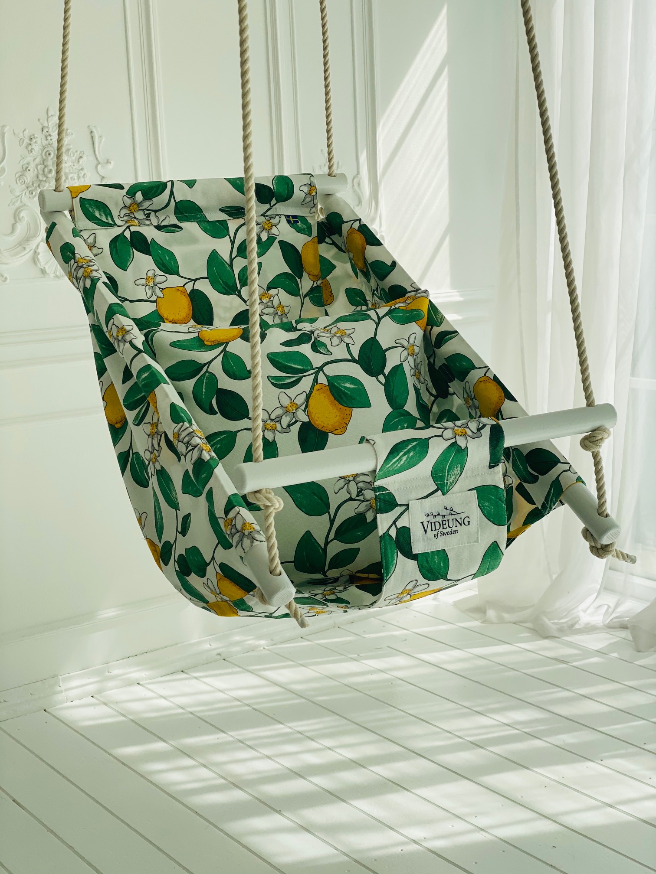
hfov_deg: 28.0
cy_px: 437
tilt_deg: -8.9
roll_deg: +2.3
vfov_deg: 36.8
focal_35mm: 52
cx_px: 328
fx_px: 1314
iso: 20
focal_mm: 6
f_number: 2
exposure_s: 1/1065
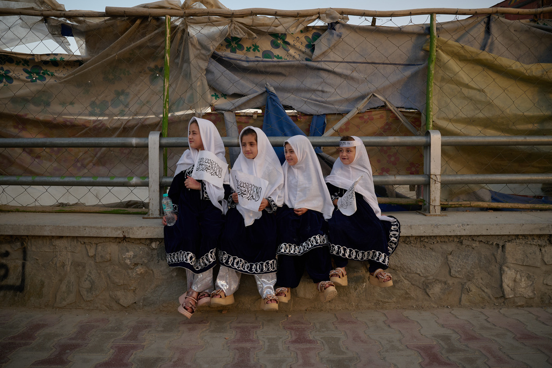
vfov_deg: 48.7
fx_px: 406
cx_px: 276
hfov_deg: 68.4
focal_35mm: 26
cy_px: 184
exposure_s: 1/400
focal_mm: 26.5
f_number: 4.5
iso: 400
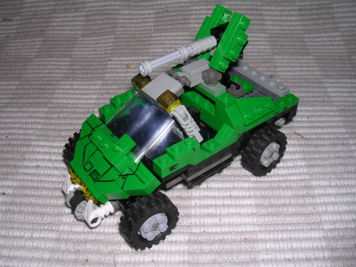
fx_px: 391
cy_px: 134
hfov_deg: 49.0
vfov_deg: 37.7
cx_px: 178
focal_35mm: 38
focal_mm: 5.8
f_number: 5.6
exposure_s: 1/60.1
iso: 100
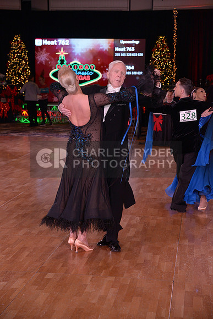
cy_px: 160
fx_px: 621
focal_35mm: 70
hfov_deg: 19.5
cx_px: 106
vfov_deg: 28.8
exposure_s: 1/200
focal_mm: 70
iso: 1250
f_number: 5.6
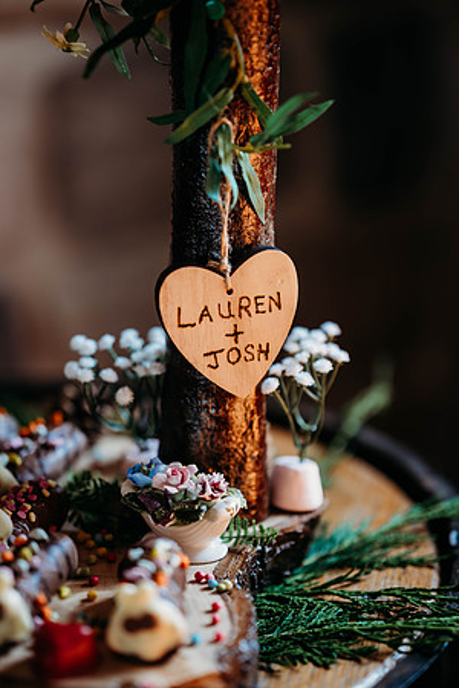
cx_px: 230
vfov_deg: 23.9
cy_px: 344
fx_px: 1625
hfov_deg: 16.1
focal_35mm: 85
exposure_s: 1/250
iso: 400
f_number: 2
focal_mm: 85
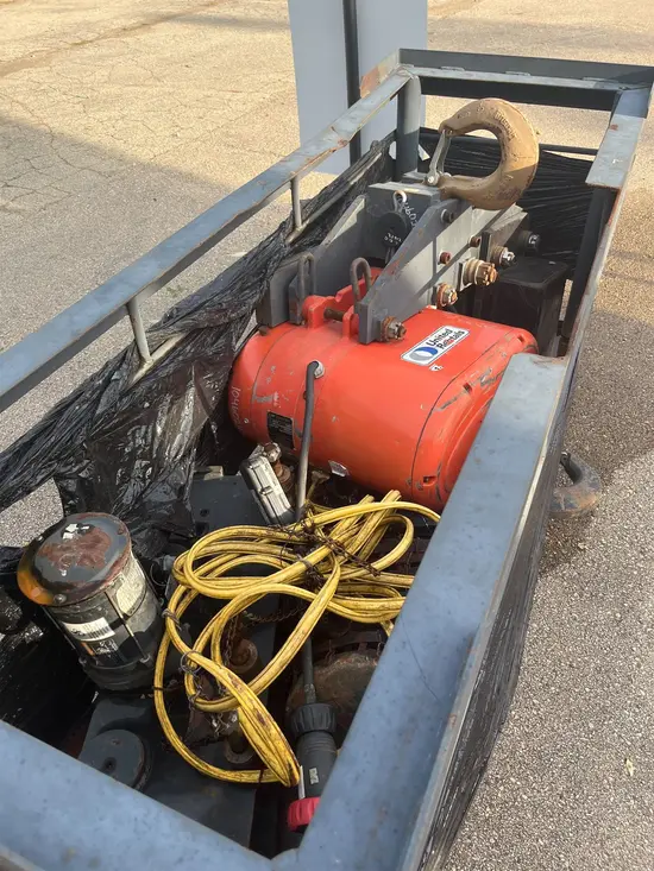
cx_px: 327
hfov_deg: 53.1
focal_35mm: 26
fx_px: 655
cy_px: 436
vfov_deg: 67.3
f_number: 1.6
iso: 50
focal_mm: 5.1
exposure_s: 1/471
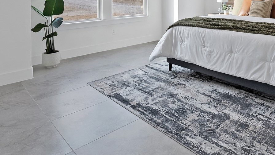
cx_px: 218
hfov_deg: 62.4
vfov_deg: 36.2
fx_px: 204
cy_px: -9
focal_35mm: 28
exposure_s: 1/15
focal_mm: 12
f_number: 9
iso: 640
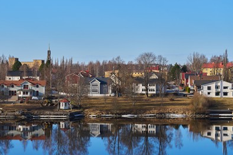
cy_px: 87
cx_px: 62
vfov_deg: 15.4
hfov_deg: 22.7
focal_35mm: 89
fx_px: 576
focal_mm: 55
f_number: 5.6
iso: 100
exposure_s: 1/640
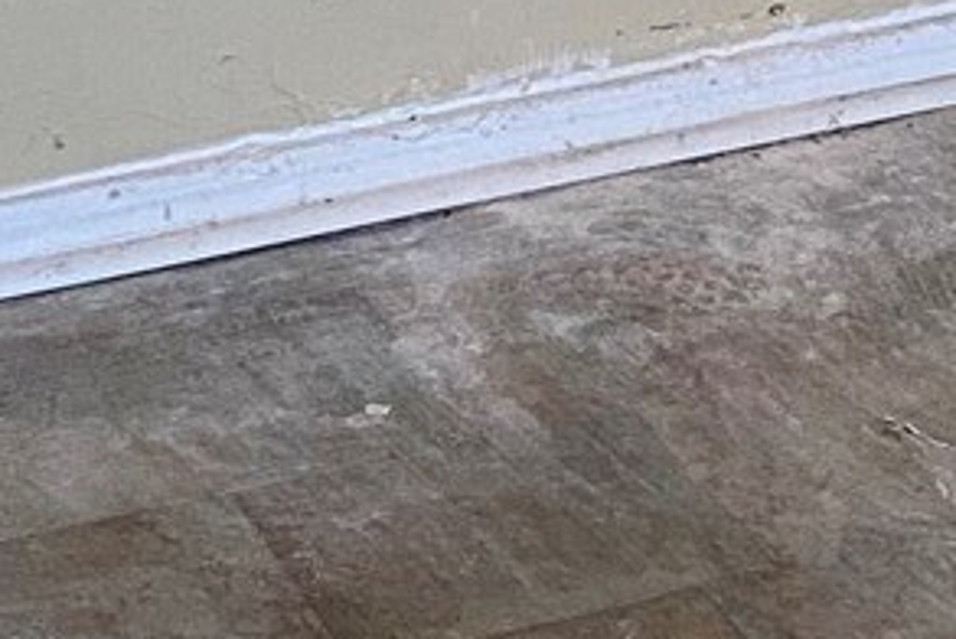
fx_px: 4705
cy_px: -303
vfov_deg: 7.6
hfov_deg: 11.6
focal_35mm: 177
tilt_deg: -20.0
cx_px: 747
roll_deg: -0.4
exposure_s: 1/60
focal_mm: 4.25
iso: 200
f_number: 1.8
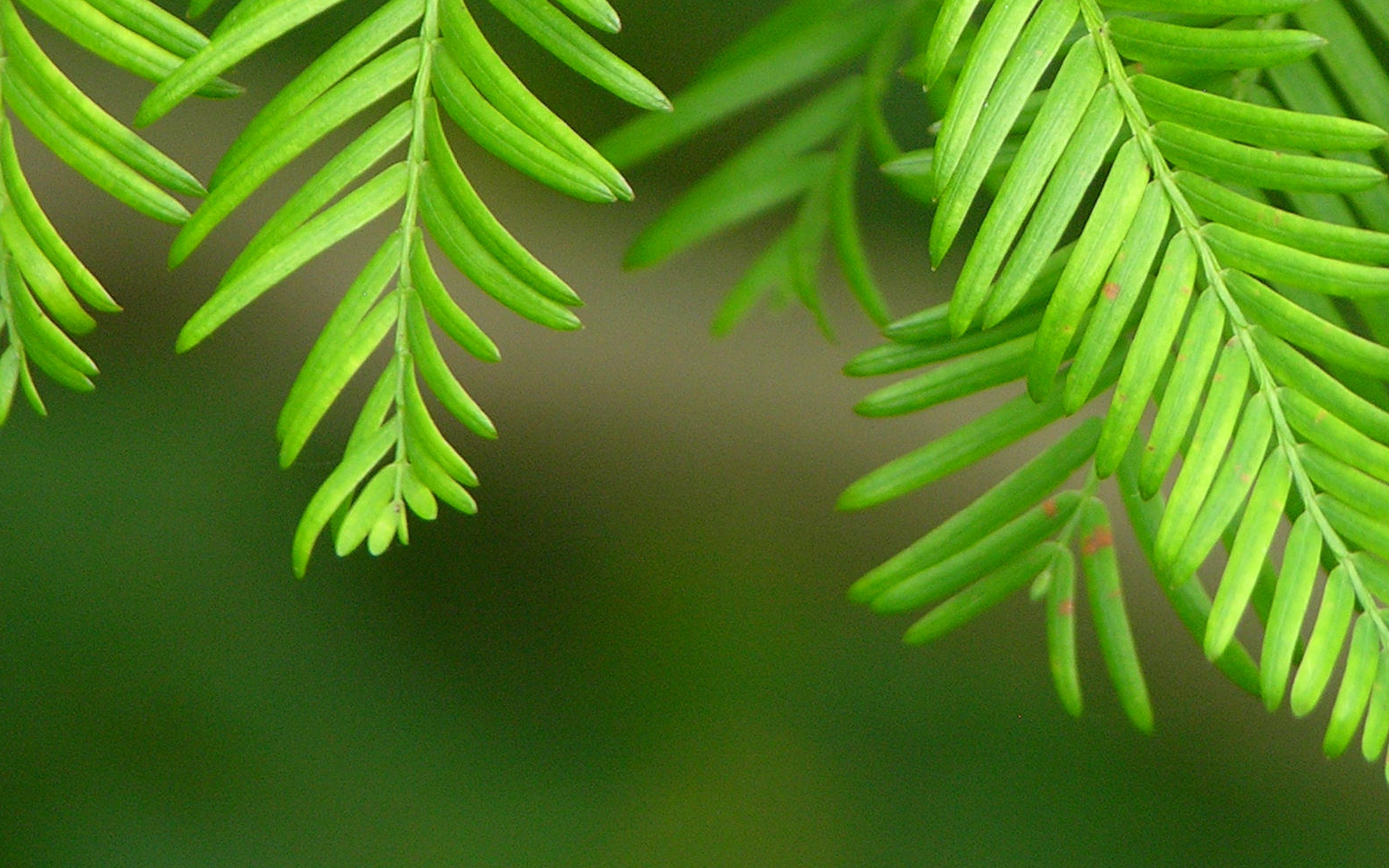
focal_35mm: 618
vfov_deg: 2.1
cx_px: 1215
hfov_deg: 3.4
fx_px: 23394
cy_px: 95
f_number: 4.2
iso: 100
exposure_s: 1/16.8
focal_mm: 71.2
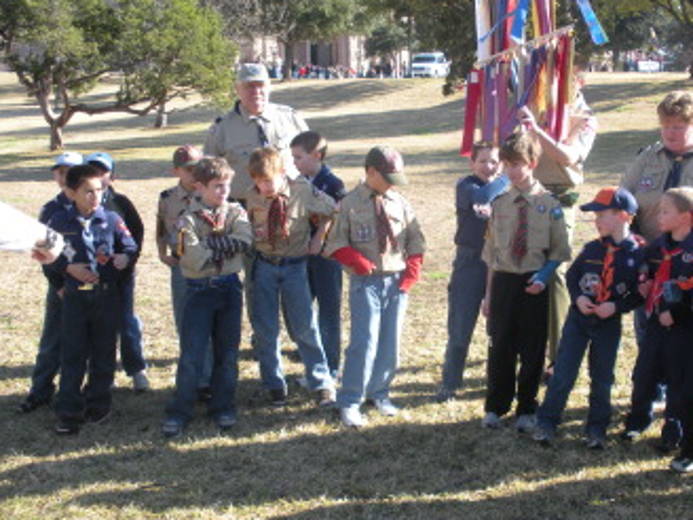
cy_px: 262
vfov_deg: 29.1
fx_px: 1001
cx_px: 456
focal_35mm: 50
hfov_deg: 37.8
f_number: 3.5
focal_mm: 6.3
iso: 64
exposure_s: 1/148
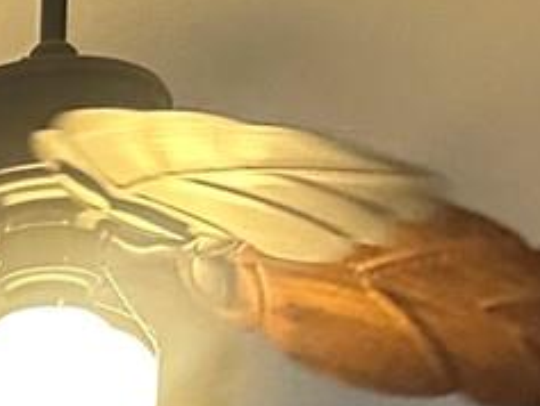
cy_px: 1245
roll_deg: -1.6
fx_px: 2528
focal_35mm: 162
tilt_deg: -2.4
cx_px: -428
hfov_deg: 11.3
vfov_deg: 7.9
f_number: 1.78
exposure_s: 1/60
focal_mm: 6.86
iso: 640
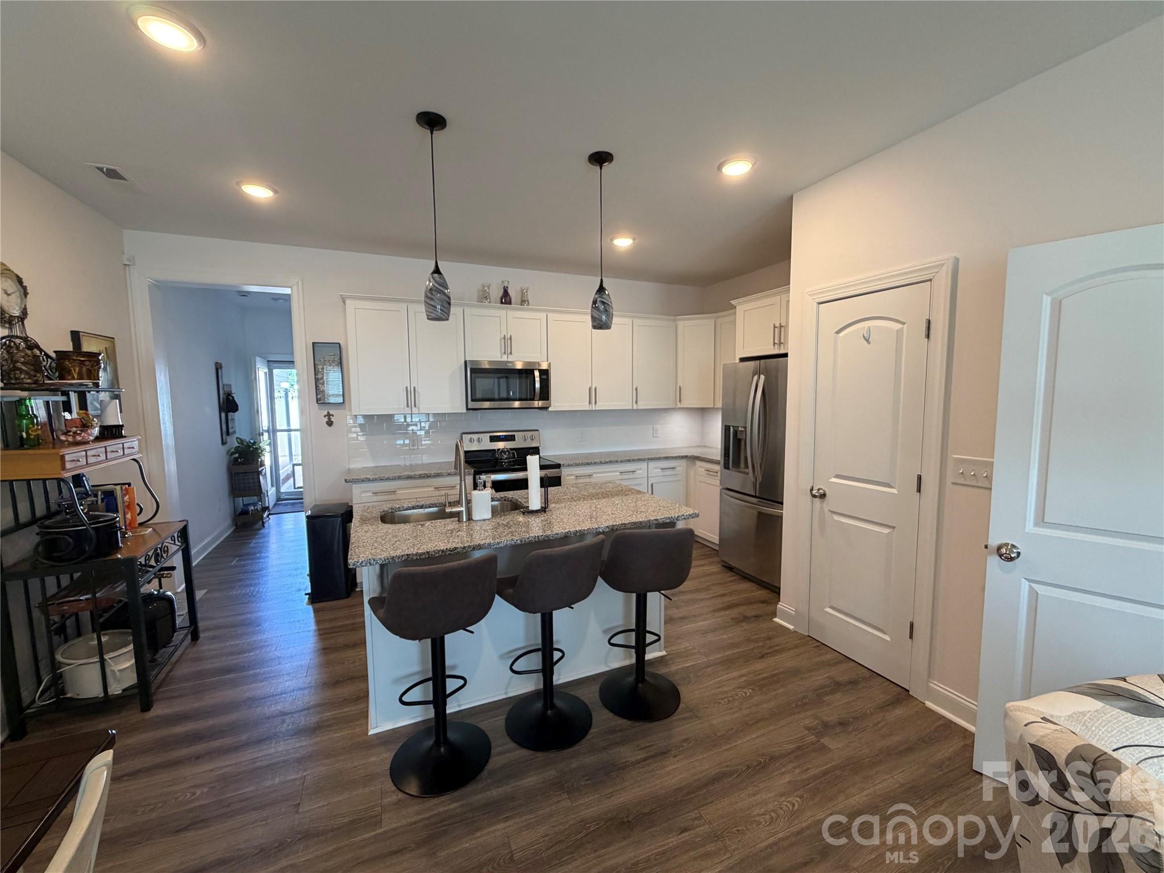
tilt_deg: -6.0
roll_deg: +1.0
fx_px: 471
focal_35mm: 14
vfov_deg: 85.7
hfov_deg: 102.1
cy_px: 436
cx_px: 582
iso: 250
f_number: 2.2
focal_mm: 2.22
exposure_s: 1/60
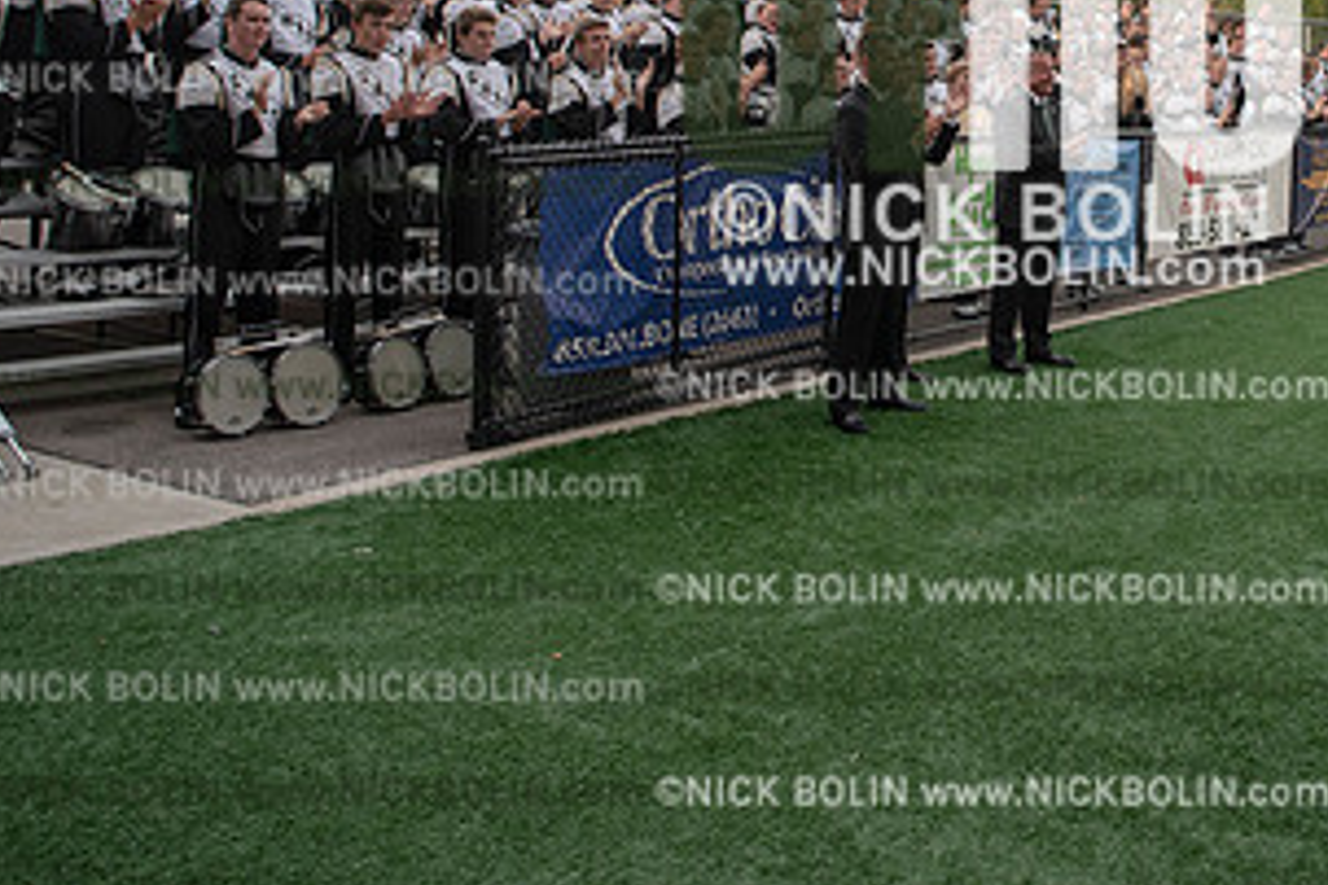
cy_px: 81
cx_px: 991
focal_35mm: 46
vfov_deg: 28.1
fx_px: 1697
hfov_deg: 41.5
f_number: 3.2
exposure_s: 1/1250
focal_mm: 24
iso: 800
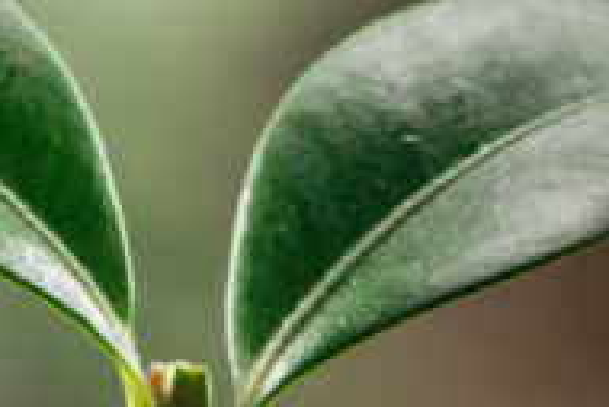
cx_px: 1022
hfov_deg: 2.9
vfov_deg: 1.9
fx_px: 11969
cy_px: 240
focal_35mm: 707
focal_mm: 105
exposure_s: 1/160
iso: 160
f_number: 9
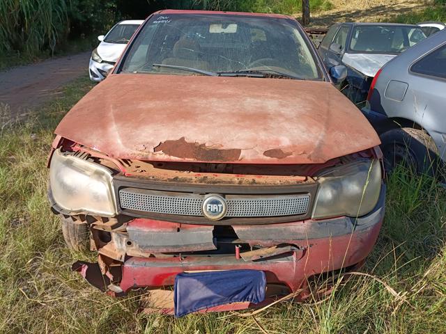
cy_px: 167
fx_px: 335
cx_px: 223
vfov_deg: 53.1
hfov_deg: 67.3
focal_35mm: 26
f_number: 1.8
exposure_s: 1/705
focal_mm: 4.81
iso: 148
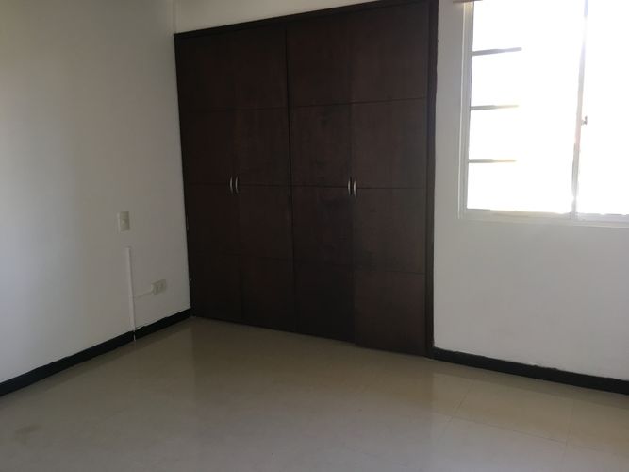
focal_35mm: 29
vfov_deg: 48.2
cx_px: 314
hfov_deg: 61.7
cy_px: 236
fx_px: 527
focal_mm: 4.15
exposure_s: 1/30
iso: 80
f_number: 2.2
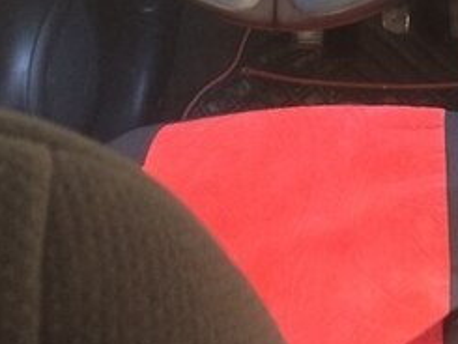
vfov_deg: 17.7
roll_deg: +1.5
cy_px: -109
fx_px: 1033
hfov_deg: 23.3
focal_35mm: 78
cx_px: 522
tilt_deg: -36.2
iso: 125
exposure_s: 1/33
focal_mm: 4.15
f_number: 2.2
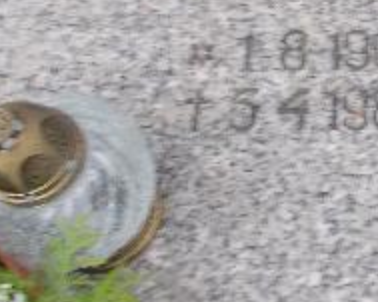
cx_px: 428
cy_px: 14
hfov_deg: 21.0
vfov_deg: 17.5
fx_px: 962
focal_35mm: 86
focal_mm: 4.6
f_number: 3.2
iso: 200
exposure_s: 1/20
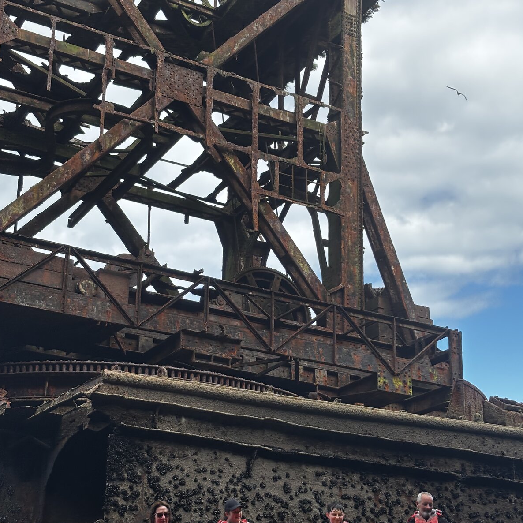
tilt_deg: +8.2
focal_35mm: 62
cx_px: 261
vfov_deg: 27.7
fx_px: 1060
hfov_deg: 27.7
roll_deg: +2.9
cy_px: 318
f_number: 1.6
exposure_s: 1/988
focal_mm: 5.96
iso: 32
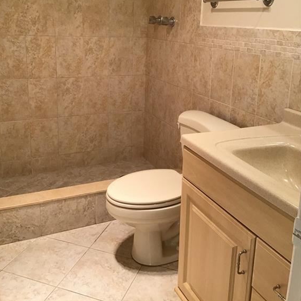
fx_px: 364
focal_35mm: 37
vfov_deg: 44.4
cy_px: 105
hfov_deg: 44.9
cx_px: 150
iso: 32
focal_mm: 3.3
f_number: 2.4
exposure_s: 1/40
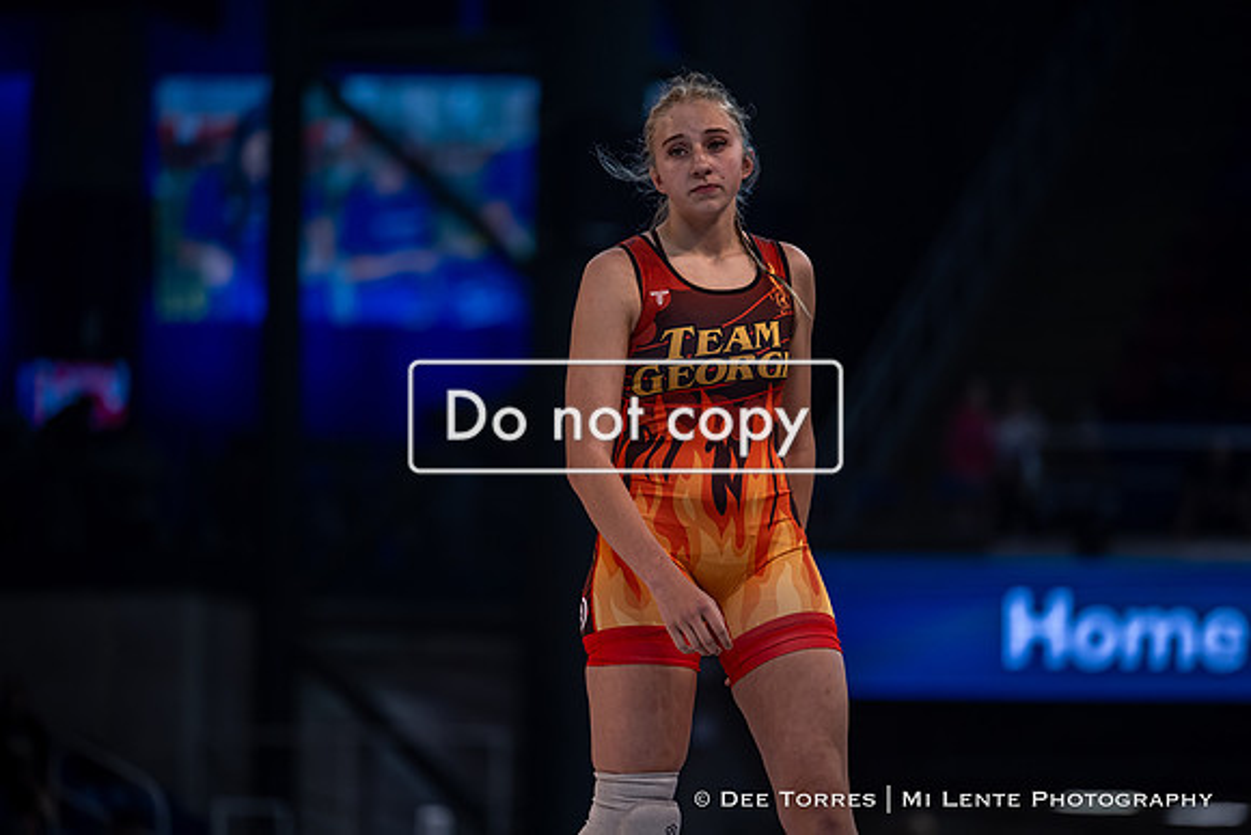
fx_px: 6430
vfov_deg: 7.4
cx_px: 626
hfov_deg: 11.1
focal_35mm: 185
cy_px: 418
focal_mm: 185
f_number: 2.8
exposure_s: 1/800
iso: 1250
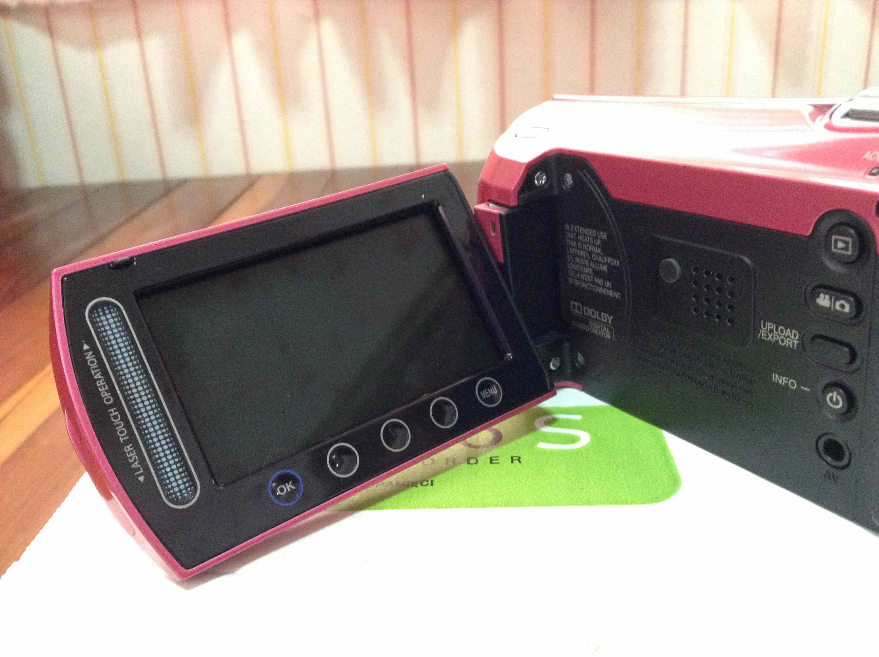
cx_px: 440
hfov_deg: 55.4
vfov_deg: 42.8
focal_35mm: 33
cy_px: 328
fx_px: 837
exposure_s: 1/15
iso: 320
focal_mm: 3.3
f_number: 2.4
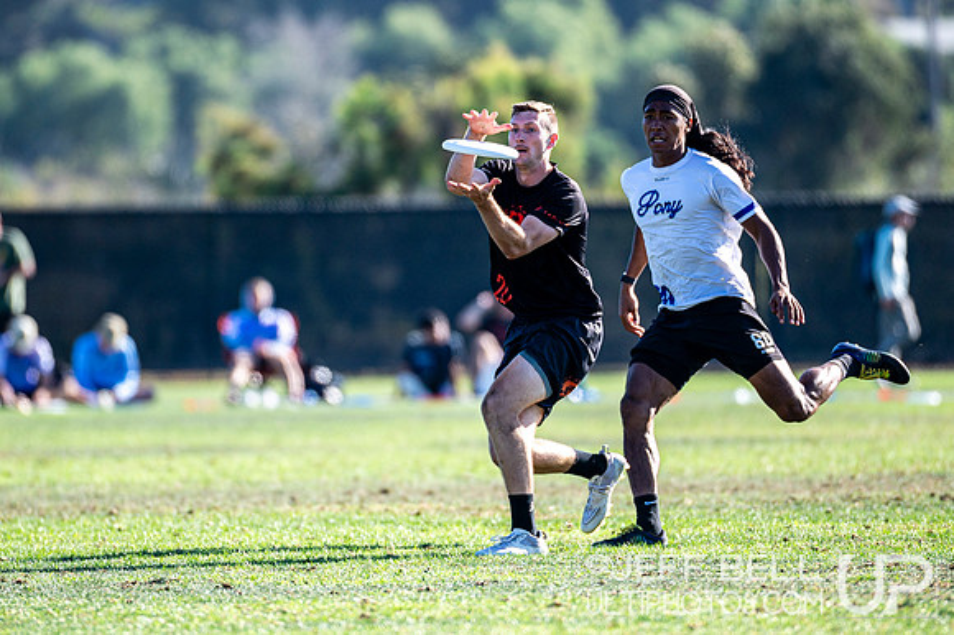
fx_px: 13275
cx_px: 463
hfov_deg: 4.1
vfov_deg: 2.7
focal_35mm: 501
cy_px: 300
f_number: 3.2
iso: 125
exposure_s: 1/1250
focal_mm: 300
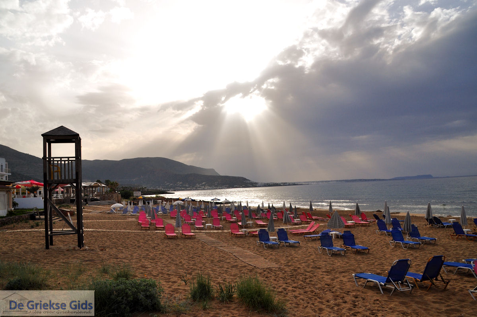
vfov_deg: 47.8
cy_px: 158
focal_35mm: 27
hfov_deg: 67.4
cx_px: 238
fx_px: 357
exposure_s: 1/500
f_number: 10
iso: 200
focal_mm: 18
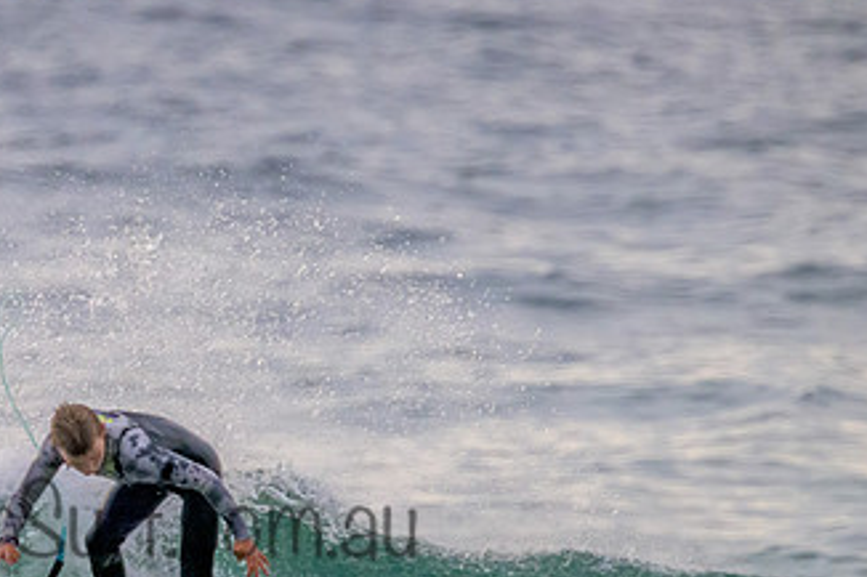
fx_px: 34276
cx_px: 136
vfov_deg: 1.0
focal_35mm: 1424
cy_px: 496
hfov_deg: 1.4
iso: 7200
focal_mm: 800
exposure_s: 1/2000
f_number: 11
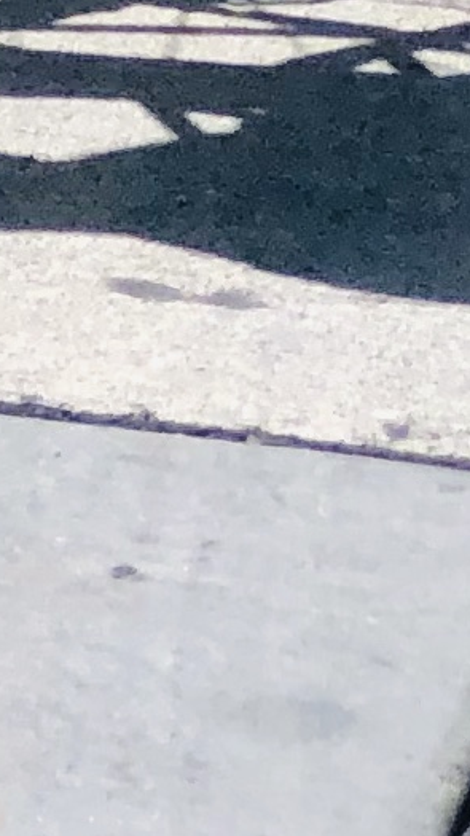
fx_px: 10577
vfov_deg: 4.4
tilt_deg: -6.6
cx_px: -1780
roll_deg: +0.4
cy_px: -1541
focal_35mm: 477
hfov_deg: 2.5
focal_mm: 6.6
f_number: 2.8
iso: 20
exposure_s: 1/771
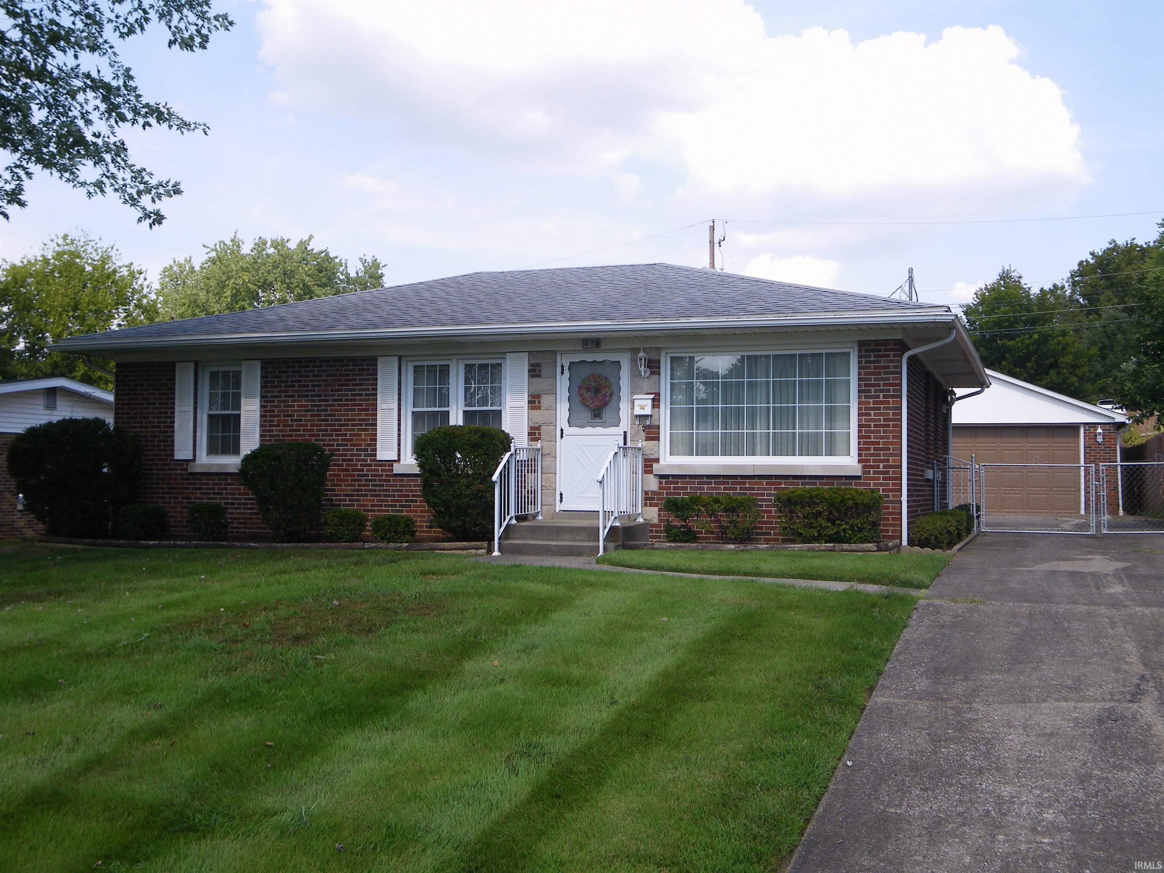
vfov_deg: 36.8
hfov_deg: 47.9
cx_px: 582
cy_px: 436
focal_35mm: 39
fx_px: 1311
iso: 64
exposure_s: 1/320
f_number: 3
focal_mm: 6.9
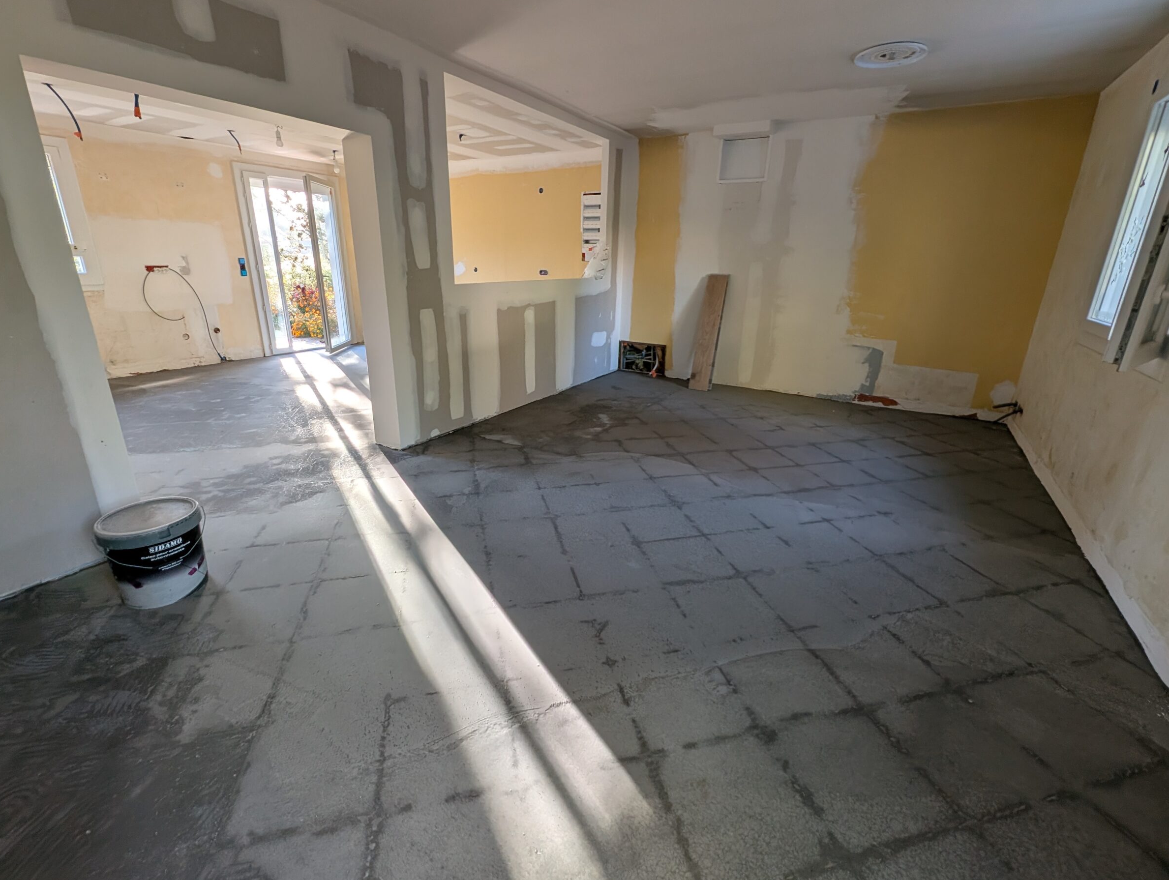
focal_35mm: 14
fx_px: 473
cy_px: 432
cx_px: 579
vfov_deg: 85.8
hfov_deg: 102.0
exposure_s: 1/62
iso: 45
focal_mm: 1.95
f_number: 2.2
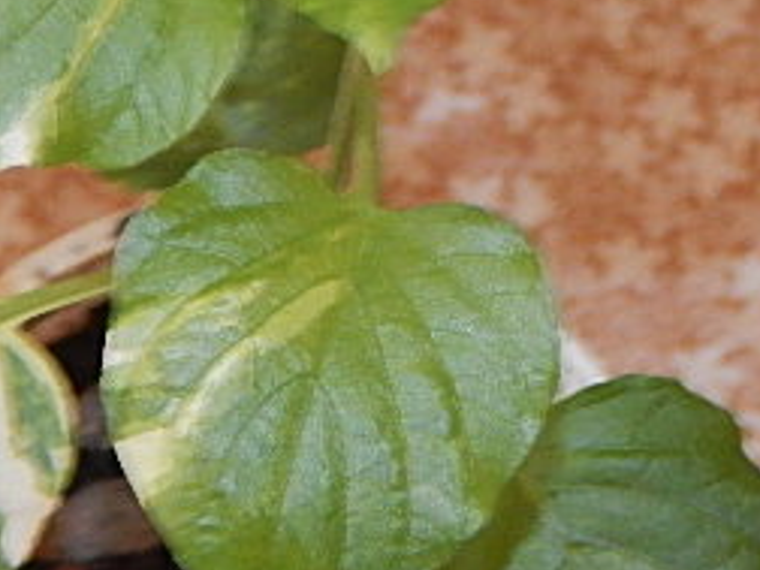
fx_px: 6411
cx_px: 93
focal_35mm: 292
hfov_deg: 6.8
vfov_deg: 5.1
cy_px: -24
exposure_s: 1/8
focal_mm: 20.5
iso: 800
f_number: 4.6
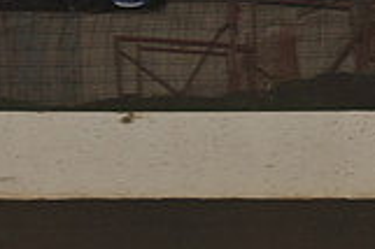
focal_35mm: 403
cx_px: 470
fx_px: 4194
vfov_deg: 3.4
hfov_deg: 5.1
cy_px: 365
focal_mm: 112
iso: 640
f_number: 6.3
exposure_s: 1/320
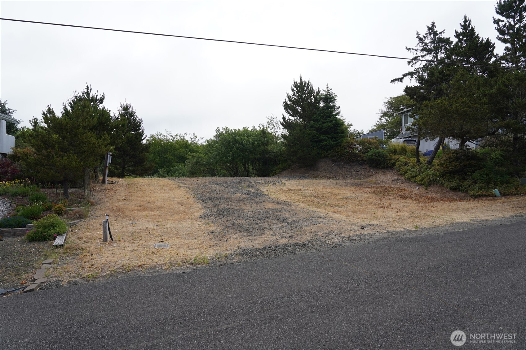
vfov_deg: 53.1
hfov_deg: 73.7
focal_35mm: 24
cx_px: 263
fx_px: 351
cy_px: 175
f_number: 7.1
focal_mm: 24
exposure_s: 1/200
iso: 100
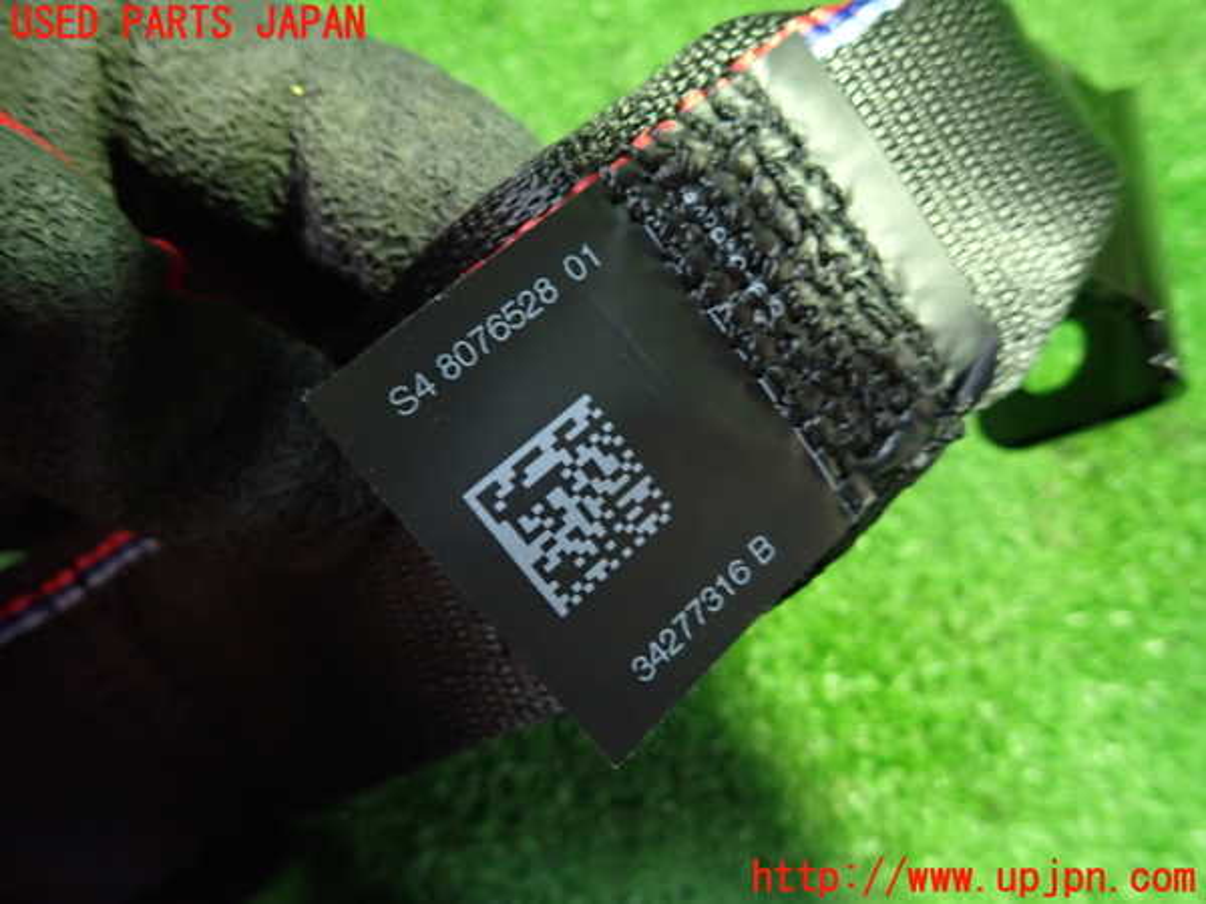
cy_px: 452
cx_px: 603
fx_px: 871
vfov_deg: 54.9
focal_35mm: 25
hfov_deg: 69.4
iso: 640
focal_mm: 4.5
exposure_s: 1/30
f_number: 2
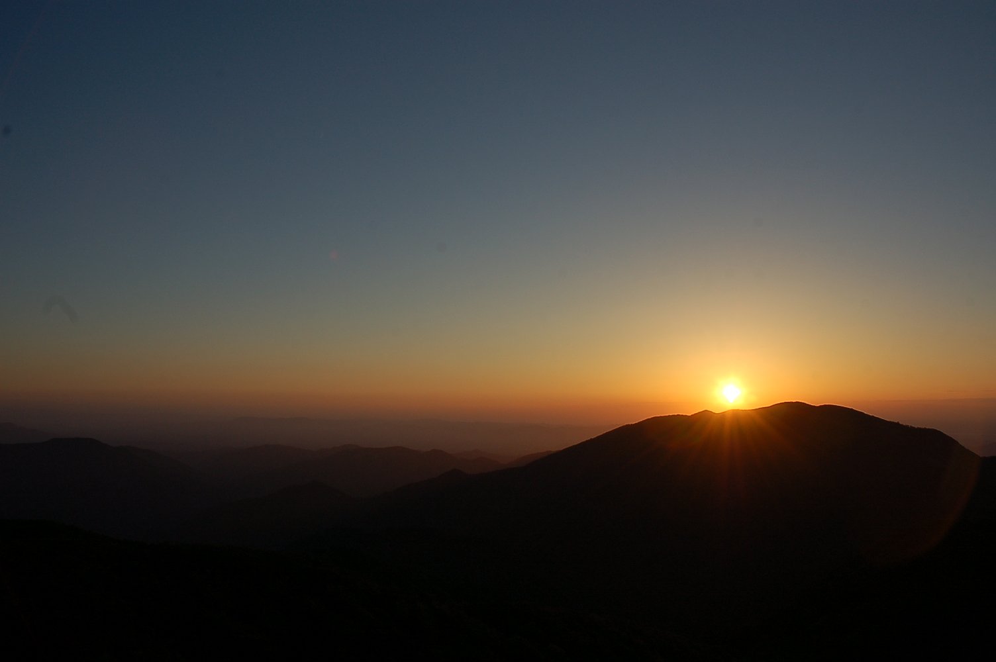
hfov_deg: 67.4
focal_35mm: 27
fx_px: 746
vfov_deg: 47.8
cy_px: 331
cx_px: 498
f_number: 10
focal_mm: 18
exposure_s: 1/400
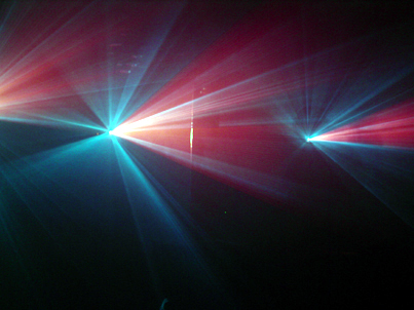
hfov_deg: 49.0
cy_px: 155
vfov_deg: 37.7
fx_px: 454
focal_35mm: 38
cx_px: 207
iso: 200
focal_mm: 7.8
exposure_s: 1/3
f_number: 2.8
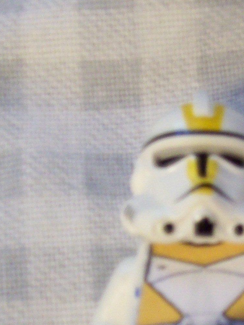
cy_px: 222
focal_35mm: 102
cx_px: 210
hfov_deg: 14.4
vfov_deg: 19.2
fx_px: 958
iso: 160
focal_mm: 6
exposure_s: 1/9.73
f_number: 2.7
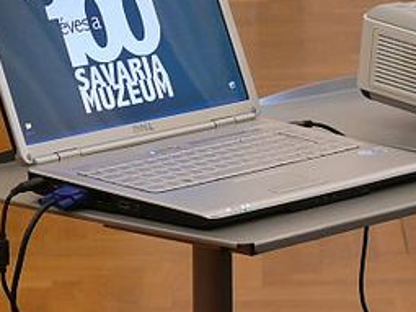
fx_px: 3904
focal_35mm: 325
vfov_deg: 4.6
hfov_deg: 6.1
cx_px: 189
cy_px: 77
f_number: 3.6
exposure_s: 1/8
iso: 200
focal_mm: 24.5
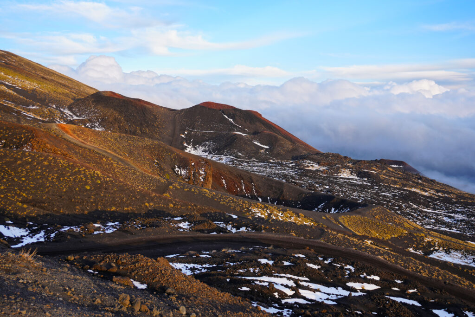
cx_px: 238
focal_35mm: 36
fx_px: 475
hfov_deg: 53.1
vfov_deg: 36.9
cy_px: 158
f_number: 5
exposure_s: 1/160
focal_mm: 24
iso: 100
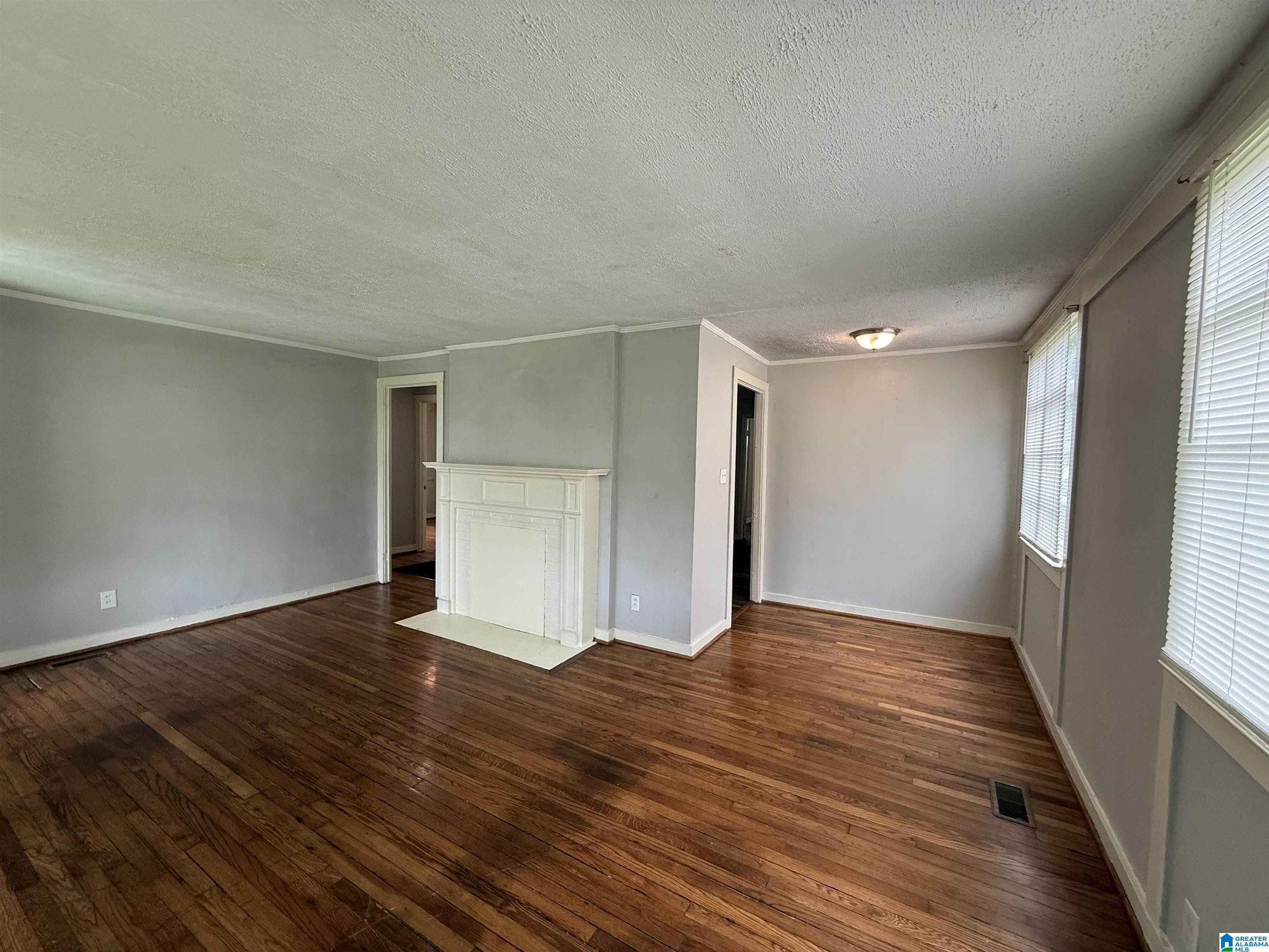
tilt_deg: -2.4
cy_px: 476
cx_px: 634
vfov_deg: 85.7
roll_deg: -1.3
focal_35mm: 14
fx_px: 513
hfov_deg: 102.1
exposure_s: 1/99
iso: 125
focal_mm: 2.22
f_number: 2.2
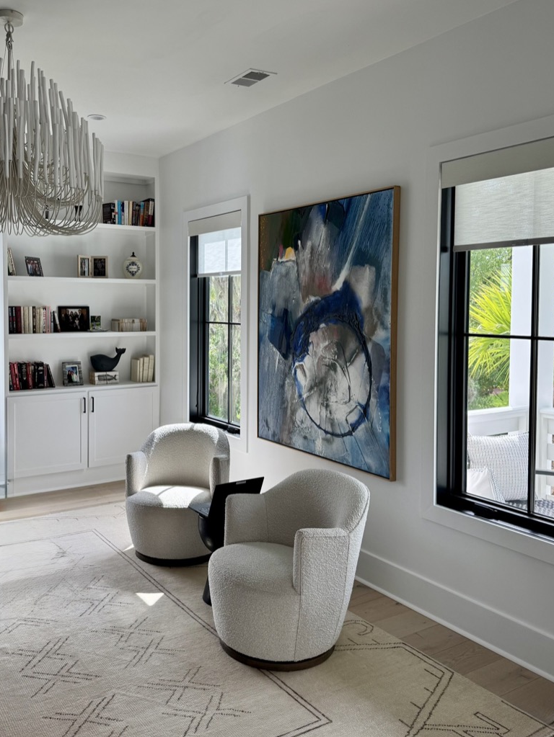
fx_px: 533
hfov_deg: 54.9
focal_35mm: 25
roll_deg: +0.2
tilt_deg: -1.0
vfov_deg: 69.4
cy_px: 372
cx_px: 274
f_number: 1.78
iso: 80
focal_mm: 6.76
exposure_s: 1/394
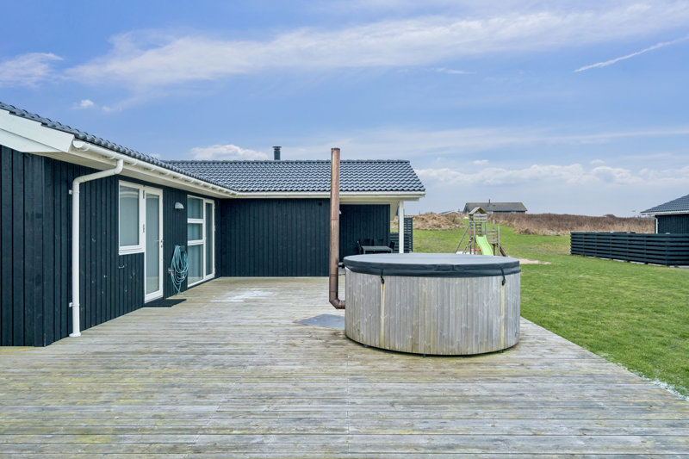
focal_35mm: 23
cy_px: 230
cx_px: 344
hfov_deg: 76.1
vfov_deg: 55.1
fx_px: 440
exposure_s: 1/160
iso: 1000
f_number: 5.6
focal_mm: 23
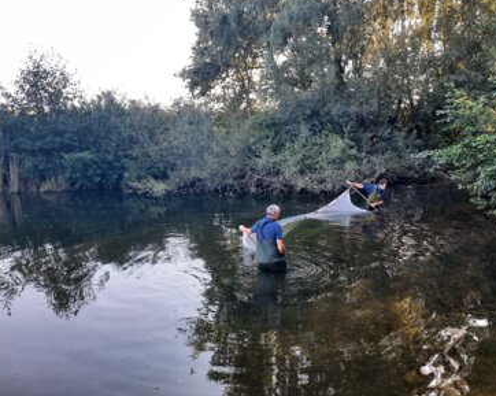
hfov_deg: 64.1
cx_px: 263
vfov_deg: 53.1
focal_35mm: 27
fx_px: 396
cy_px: 197
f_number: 2
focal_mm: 4.6
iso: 32
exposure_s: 1/50
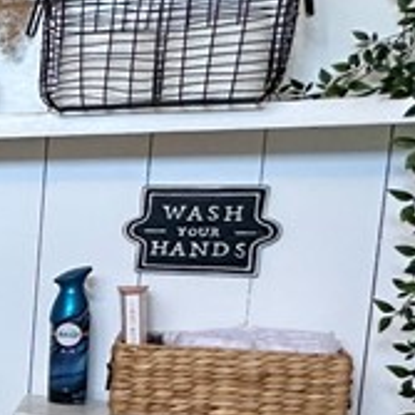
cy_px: 350
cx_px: -616
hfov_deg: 14.1
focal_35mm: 76
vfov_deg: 22.4
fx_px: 1031
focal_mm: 2.22
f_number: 2.2
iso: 160
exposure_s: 1/60
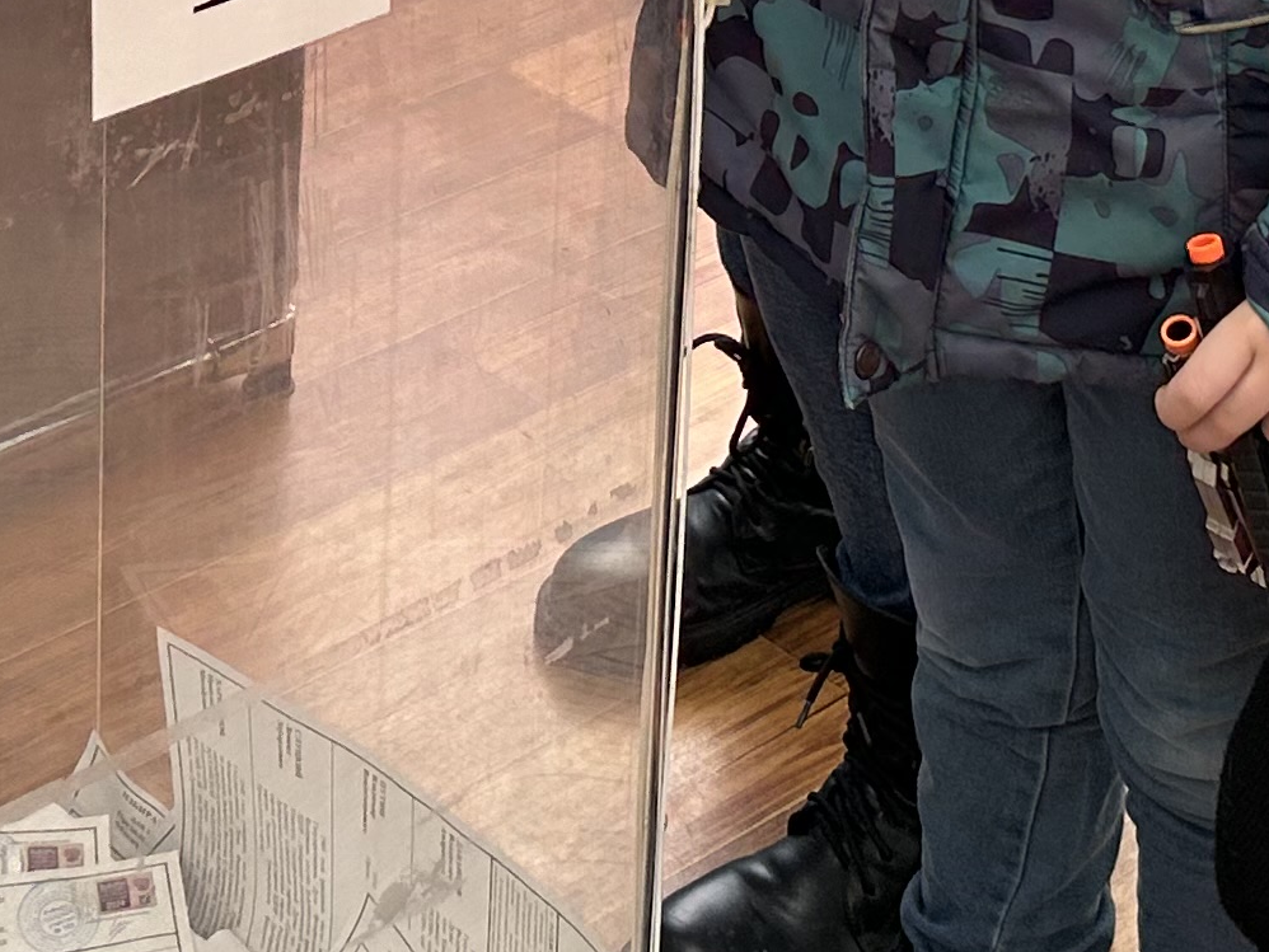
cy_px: -796
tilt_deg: -13.8
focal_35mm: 105
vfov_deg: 12.7
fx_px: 3850
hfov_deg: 18.7
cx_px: 543
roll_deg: -1.3
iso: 50
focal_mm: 5.7
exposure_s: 1/100
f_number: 1.5
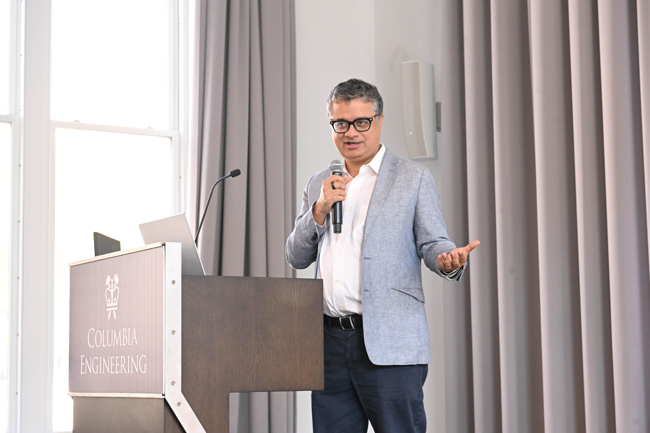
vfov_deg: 19.5
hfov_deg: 28.8
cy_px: 216
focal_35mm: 70
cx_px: 325
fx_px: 1264
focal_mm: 70
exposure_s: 1/250
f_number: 8
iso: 6400
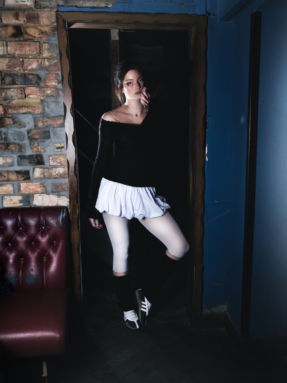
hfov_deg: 39.7
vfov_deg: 51.4
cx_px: 144
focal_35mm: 36
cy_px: 192
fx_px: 398
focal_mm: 45
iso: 100
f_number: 9
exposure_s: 1/160
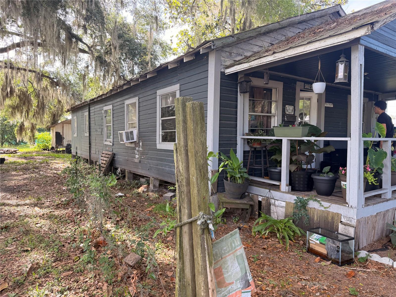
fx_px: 275
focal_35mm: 24
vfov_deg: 56.8
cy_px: 148
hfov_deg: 71.6
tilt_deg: -0.6
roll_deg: -0.7
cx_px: 198
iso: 80
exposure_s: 1/173
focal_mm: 6.76
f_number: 1.78
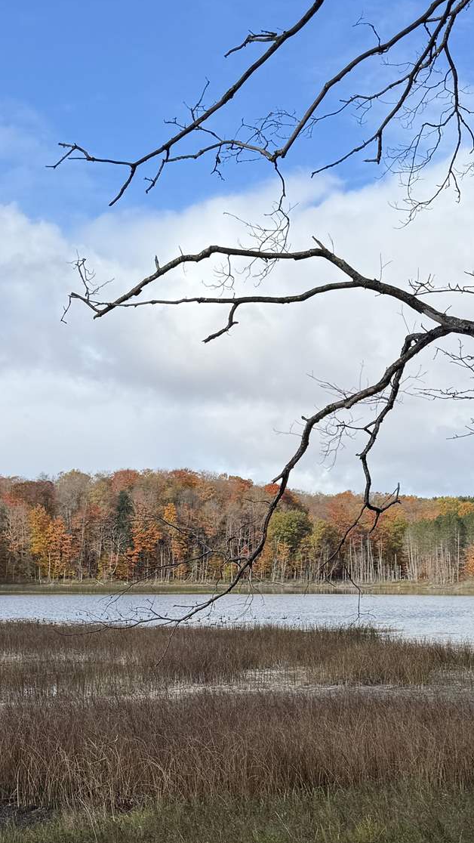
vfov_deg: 37.7
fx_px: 1206
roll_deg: -0.8
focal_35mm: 54
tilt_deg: -0.4
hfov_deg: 22.2
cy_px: 612
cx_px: 229
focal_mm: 6.76
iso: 80
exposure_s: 1/3145
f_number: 1.78
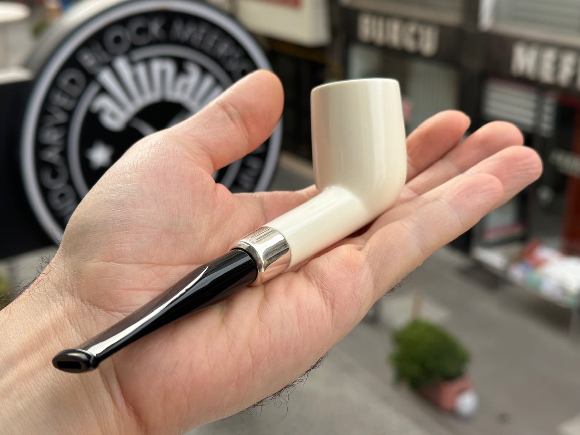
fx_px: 804
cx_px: 290
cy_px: 218
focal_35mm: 48
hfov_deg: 39.7
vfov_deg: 30.3
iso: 64
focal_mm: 6.86
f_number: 1.78
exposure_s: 1/1000
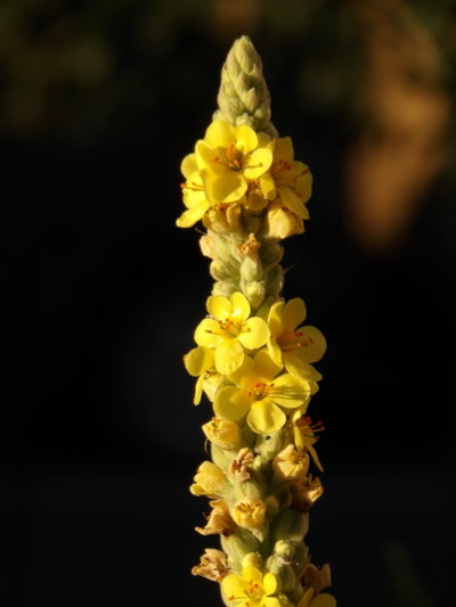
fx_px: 5969
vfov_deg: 5.8
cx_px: 228
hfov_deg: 4.4
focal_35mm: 340
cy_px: 304
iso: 100
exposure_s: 1/364
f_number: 4.7
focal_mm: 61
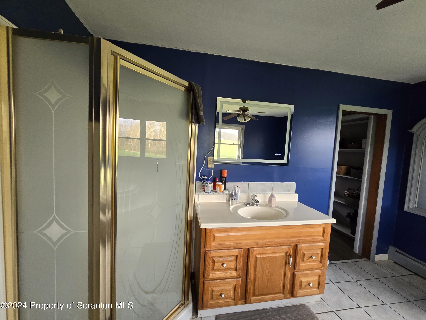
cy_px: 160
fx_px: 160
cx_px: 213
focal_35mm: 13
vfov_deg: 89.9
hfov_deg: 106.2
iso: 250
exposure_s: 1/60
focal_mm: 2.2
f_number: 2.2
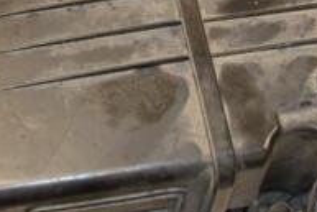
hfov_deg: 17.5
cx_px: 135
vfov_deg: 11.7
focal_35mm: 117
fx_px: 1027
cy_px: -2
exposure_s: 1/160
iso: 800
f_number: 5
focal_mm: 25
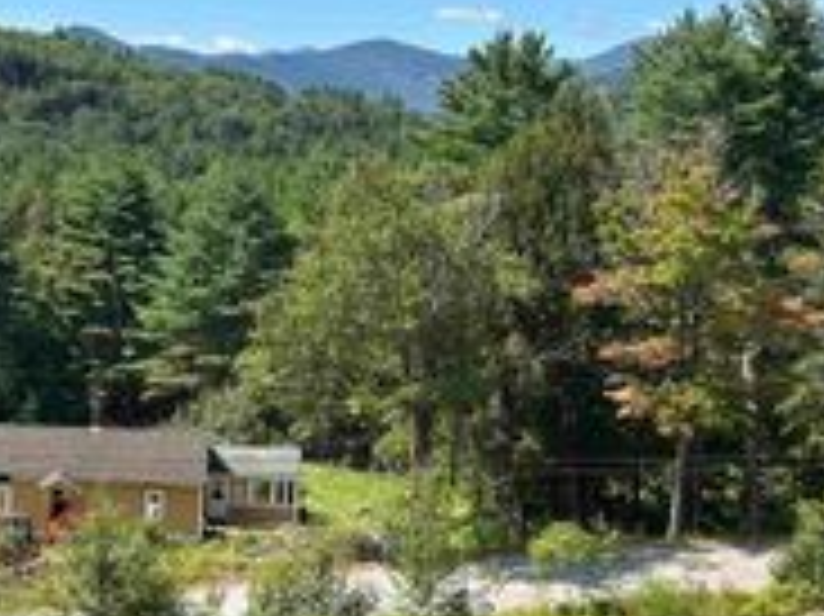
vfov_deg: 20.7
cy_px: 236
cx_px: 234
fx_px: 1689
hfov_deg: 27.1
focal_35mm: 71
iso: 50
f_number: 1.5
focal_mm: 5.7
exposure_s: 1/3257
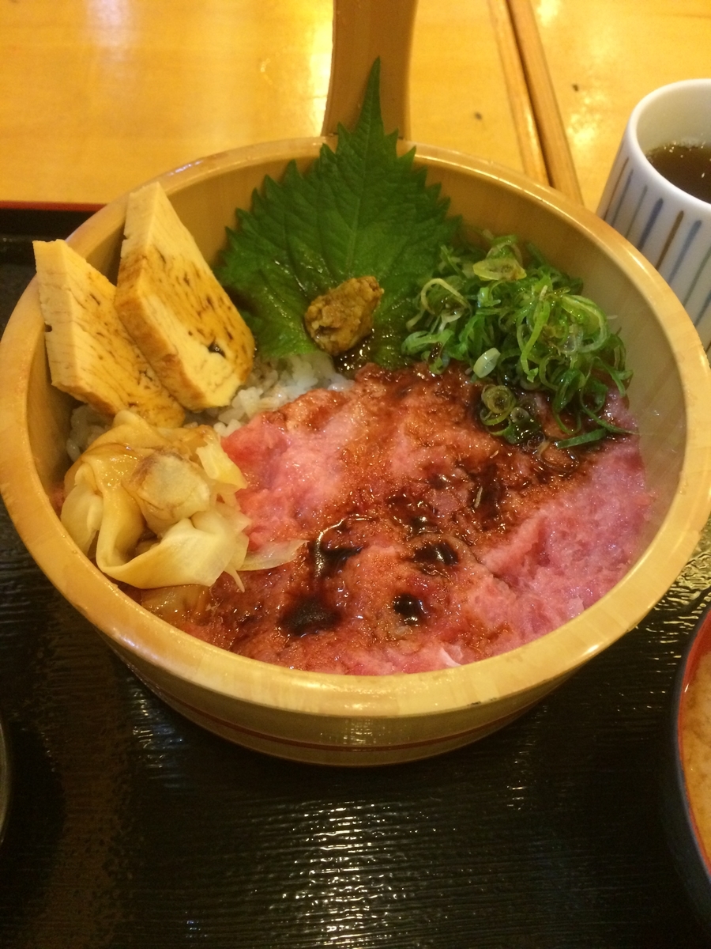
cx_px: 356
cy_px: 474
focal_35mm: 29
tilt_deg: -57.3
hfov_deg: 48.2
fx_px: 794
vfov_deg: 61.7
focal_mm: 4.15
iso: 320
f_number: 2.2
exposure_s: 1/24
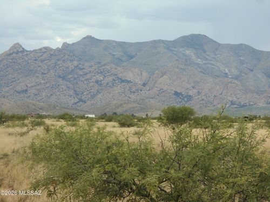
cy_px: 101
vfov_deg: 11.4
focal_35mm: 130
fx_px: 1014
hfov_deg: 15.2
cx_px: 135
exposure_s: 1/125
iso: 80
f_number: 6.5
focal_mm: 23
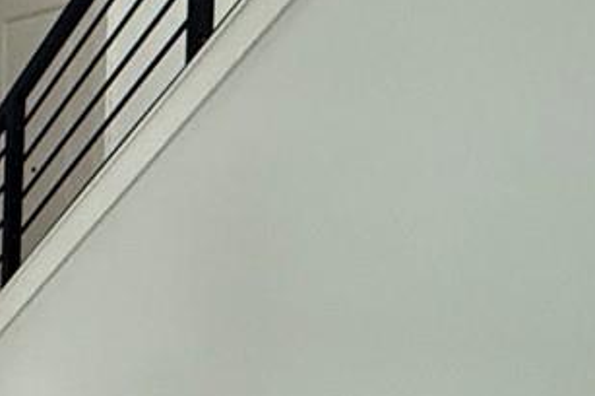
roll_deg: +1.4
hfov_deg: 17.8
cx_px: -622
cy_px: 301
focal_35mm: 76
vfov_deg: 17.8
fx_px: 1255
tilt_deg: -4.7
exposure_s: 1/60
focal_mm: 2.22
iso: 400
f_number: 2.2
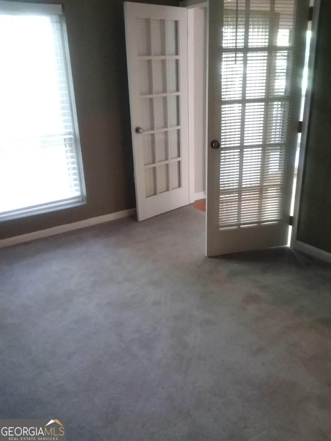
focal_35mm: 29
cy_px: 220
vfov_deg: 61.7
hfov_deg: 48.2
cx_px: 166
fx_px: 370
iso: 250
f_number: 1.9
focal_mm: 2.47
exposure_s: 1/17
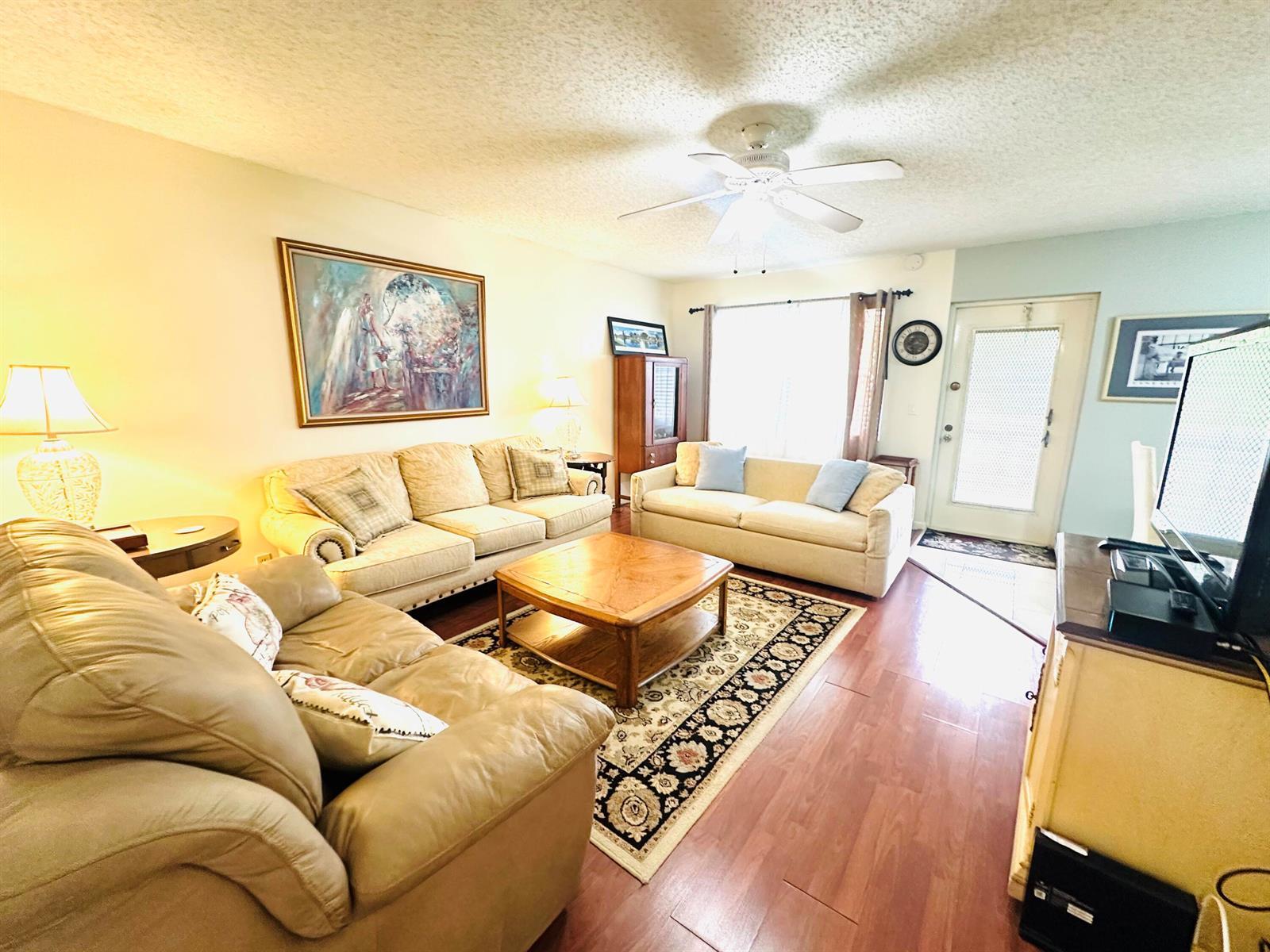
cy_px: 476
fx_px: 514
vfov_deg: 85.7
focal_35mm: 14
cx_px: 635
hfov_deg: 102.1
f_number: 2.2
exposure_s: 1/60
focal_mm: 2.22
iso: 500
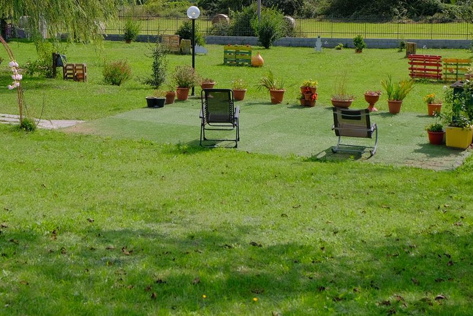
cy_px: 18
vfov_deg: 19.6
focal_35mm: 68
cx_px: 195
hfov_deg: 29.6
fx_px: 894
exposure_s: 1/950
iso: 320
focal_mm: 21.1
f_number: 5.6
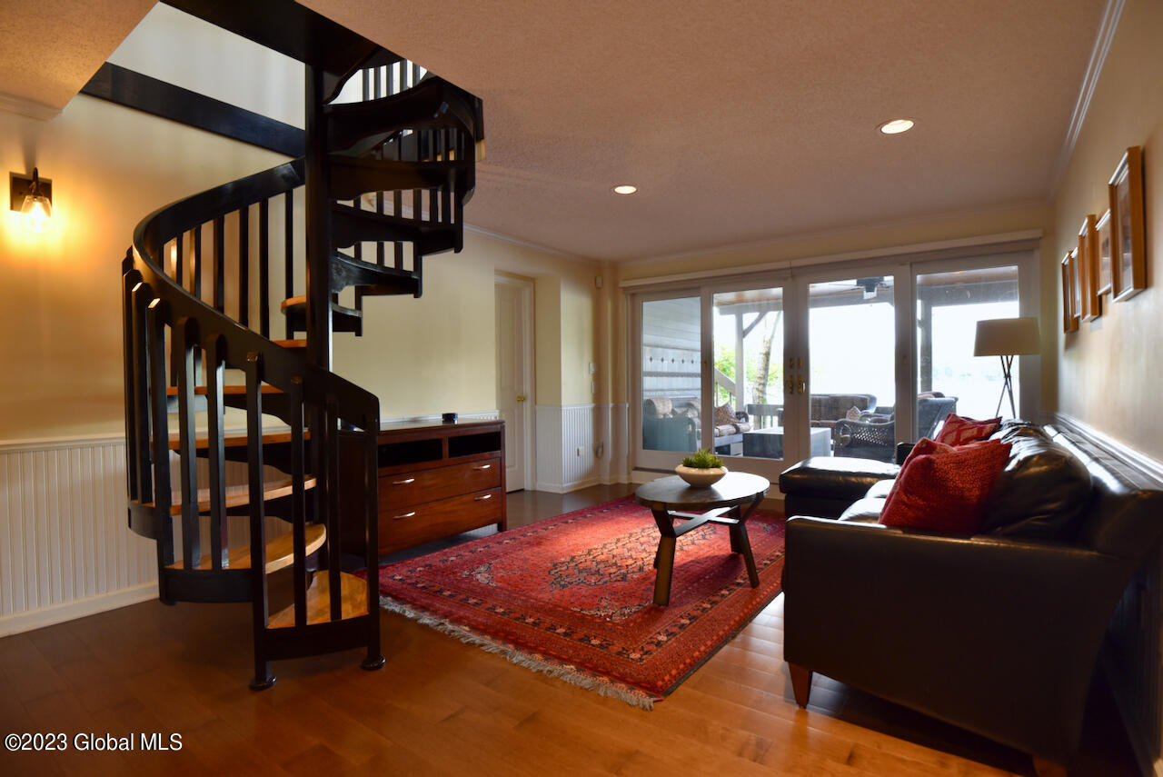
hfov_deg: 93.2
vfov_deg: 70.5
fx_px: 549
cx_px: 582
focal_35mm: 17
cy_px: 388
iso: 800
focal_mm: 17
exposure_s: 1/60
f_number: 4
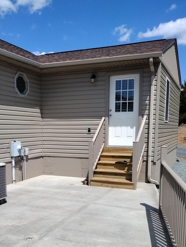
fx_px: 294
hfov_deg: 35.1
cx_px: 80
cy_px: 170
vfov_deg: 44.9
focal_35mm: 41
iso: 100
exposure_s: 1/3197
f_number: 1.7
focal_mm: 4.71
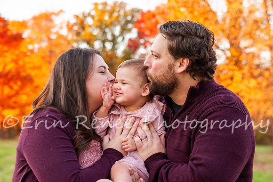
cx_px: 146
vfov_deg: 15.3
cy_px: 115
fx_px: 676
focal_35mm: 89
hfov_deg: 22.8
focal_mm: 70
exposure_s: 1/200
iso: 640
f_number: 4.5
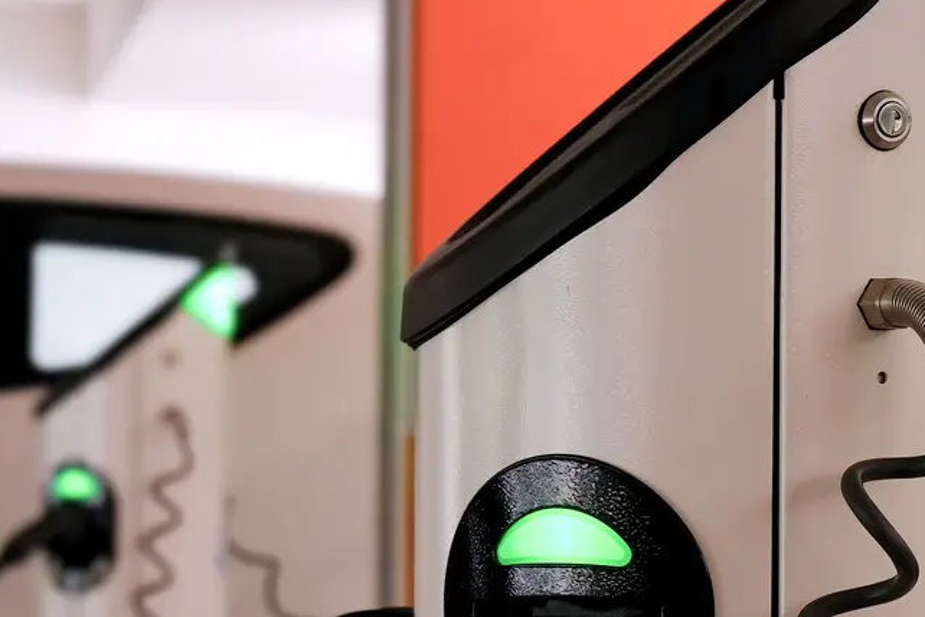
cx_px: 75
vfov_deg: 8.5
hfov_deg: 12.6
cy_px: 516
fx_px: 4162
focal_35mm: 162
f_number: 5
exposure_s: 1/60
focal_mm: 55.6
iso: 500
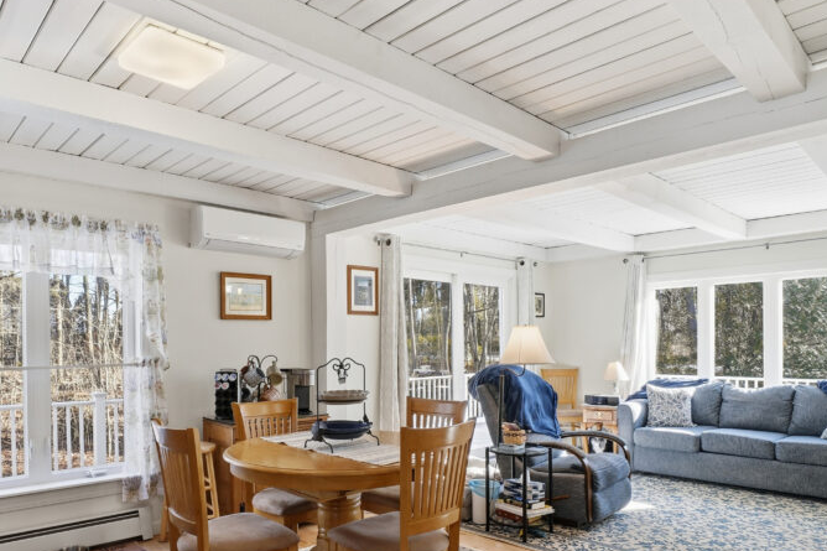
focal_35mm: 23
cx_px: 366
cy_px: 356
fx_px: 528
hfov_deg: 75.8
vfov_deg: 54.2
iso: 100
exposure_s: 1/200
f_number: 11
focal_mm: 10
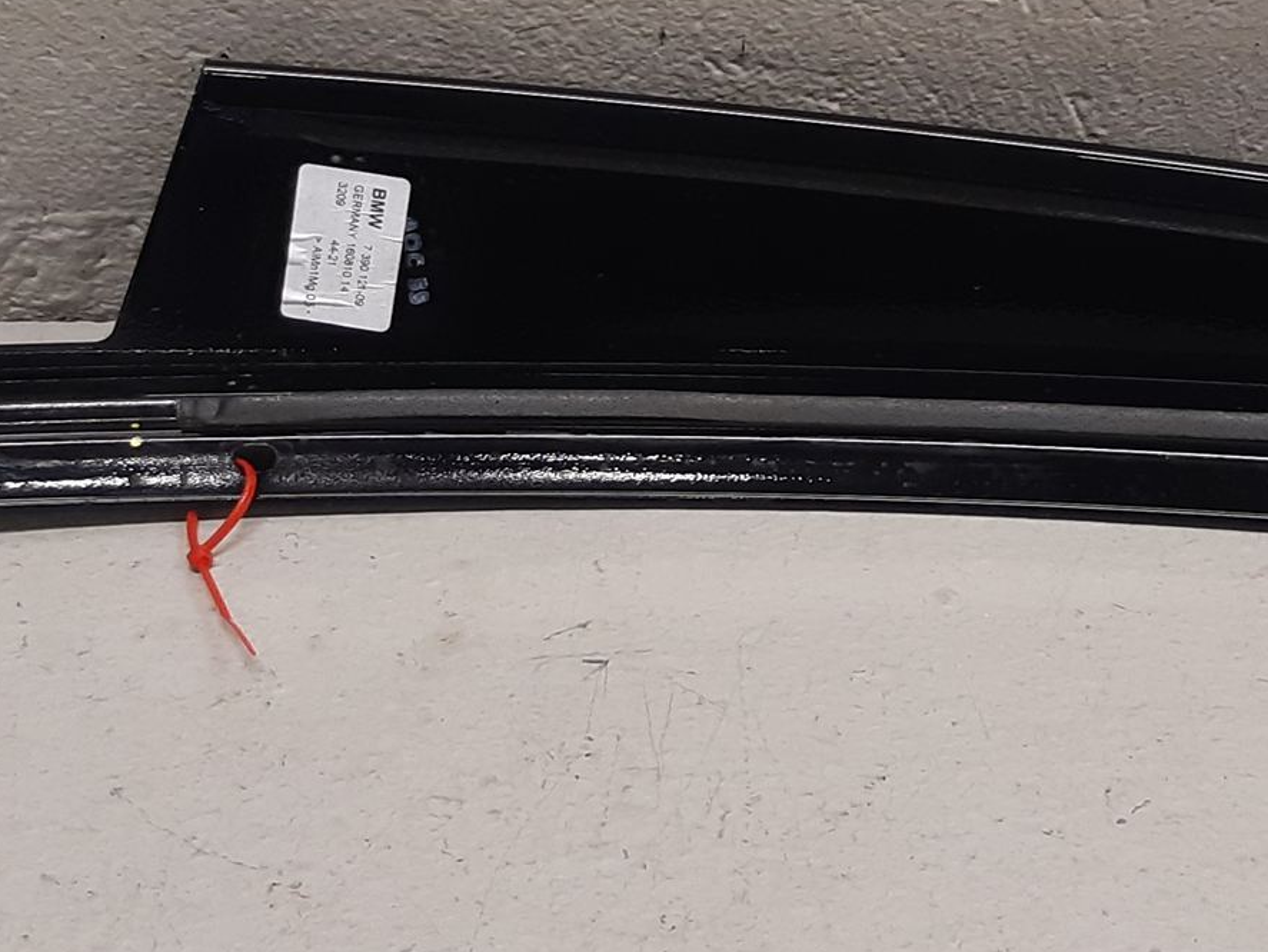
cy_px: 304
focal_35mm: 60
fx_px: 2199
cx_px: 838
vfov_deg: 24.3
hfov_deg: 31.9
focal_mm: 3.93
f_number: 1.7
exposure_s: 1/50
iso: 125
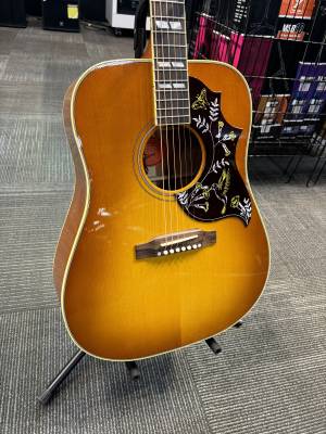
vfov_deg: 67.3
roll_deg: -10.0
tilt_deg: -37.5
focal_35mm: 26
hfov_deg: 53.1
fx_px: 326
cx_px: 163
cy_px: 217
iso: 125
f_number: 1.6
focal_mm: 5.96
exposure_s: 1/60
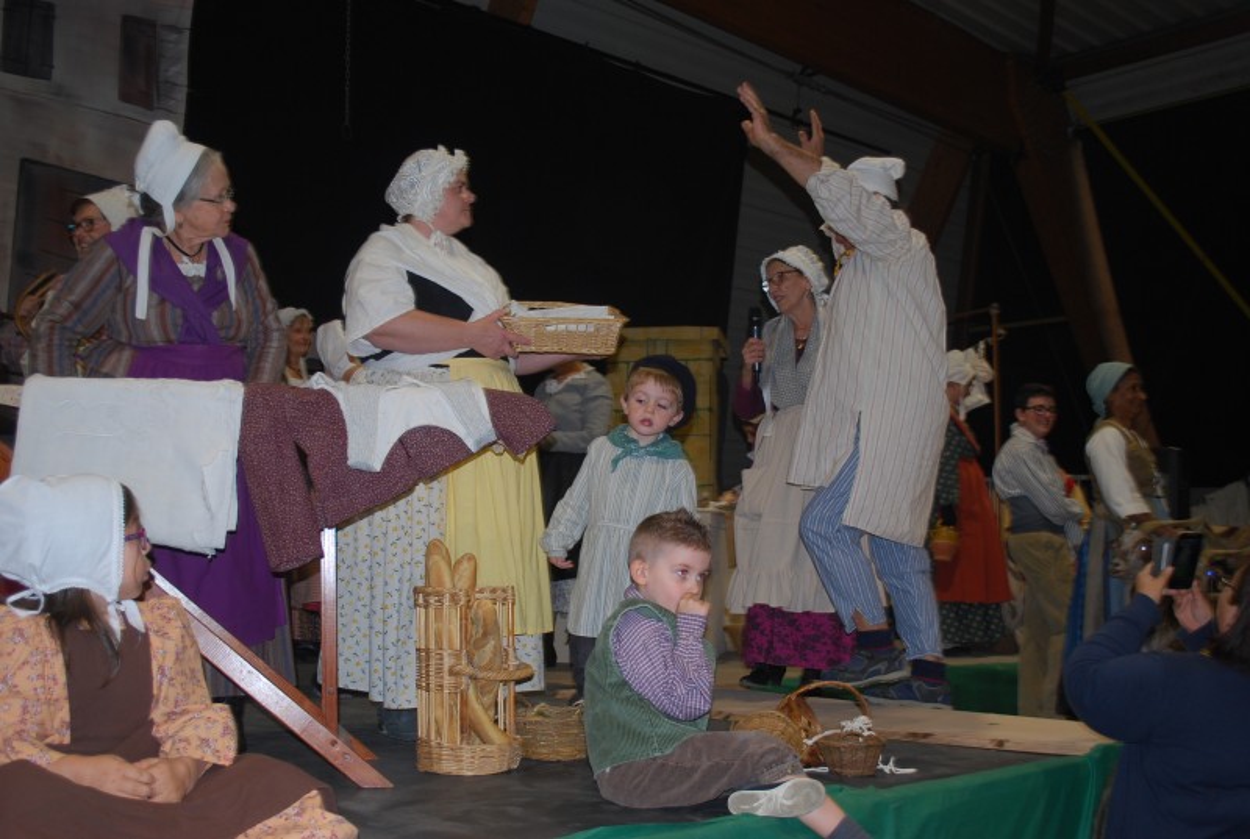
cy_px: 420
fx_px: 1514
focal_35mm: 44
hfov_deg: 44.9
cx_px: 625
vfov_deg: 31.0
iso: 200
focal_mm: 29
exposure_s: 1/60
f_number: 4.8
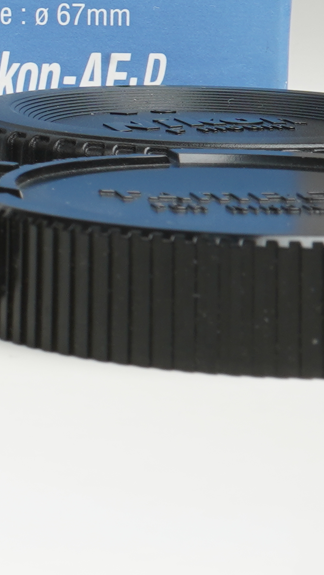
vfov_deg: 11.1
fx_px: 2902
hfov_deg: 5.8
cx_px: -783
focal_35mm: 190
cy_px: -167
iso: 200
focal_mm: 36
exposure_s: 1/160
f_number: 20
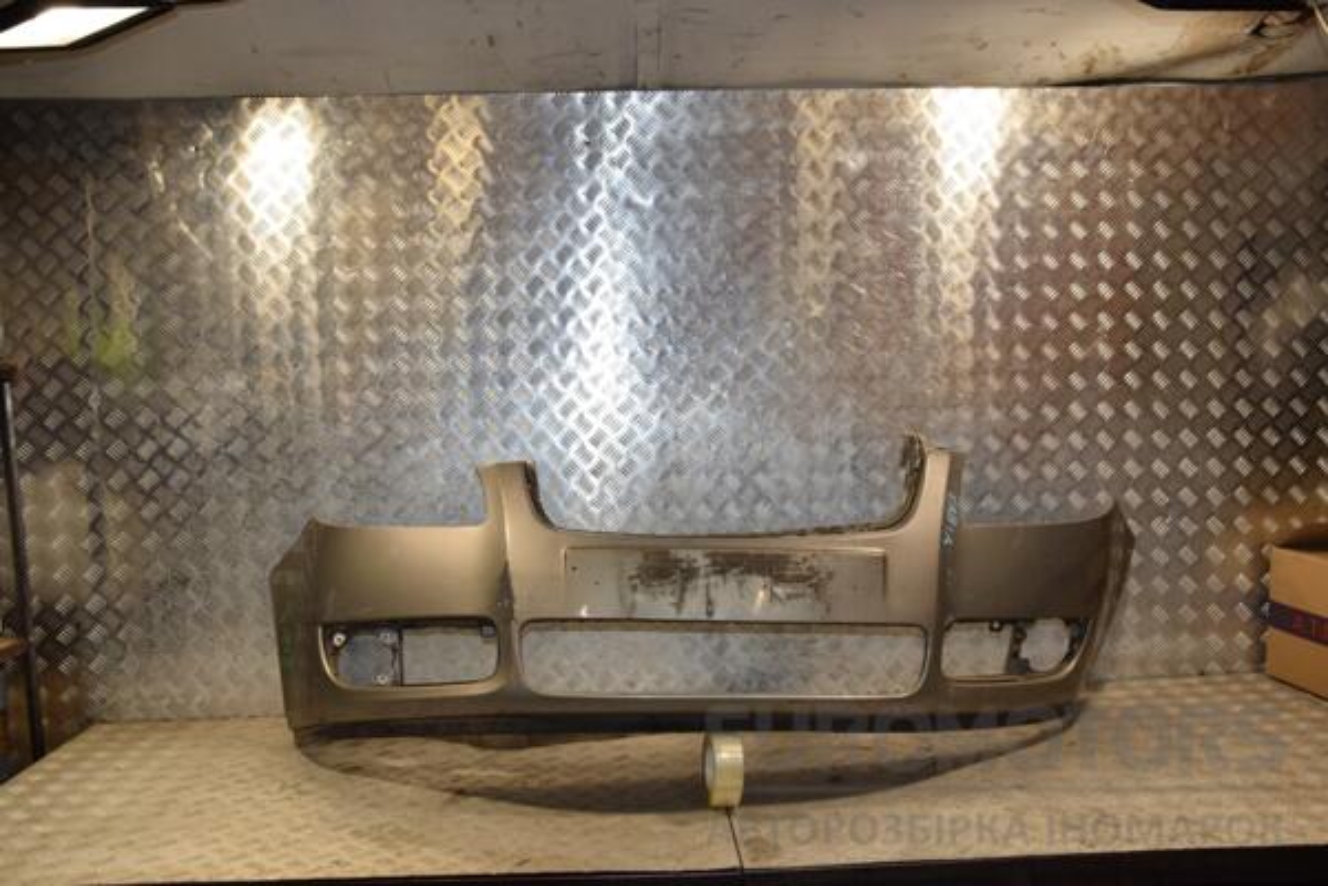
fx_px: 1217
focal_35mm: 33
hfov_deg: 57.2
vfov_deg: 40.0
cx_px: 664
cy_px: 443
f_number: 7.1
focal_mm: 22
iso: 800
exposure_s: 1/200
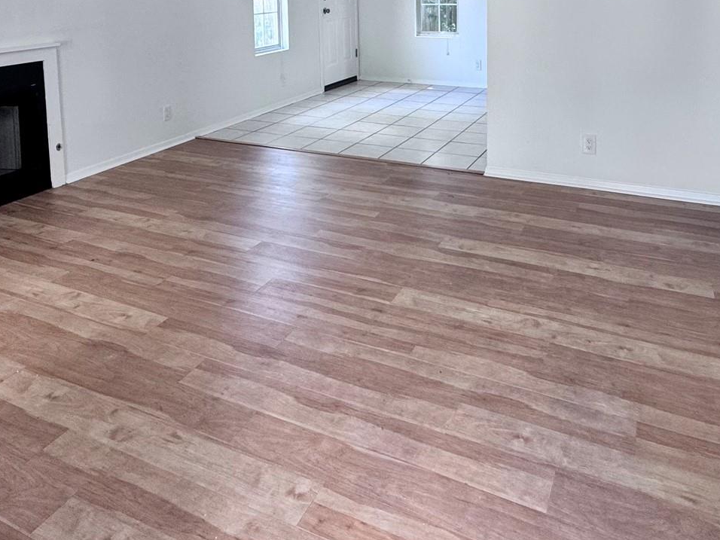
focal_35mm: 30
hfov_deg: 59.9
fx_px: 624
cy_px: 37
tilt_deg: -6.4
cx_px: 380
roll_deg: +1.5
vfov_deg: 42.3
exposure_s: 1/99
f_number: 2.2
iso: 160
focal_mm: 2.22
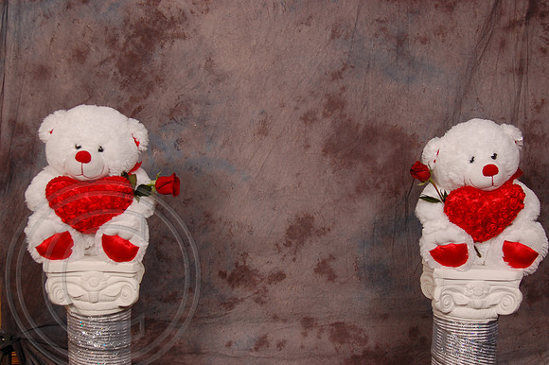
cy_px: 182
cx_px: 274
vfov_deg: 26.5
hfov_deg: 38.9
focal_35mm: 51
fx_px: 777
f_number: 5.6
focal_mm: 34
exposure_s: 1/200
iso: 400
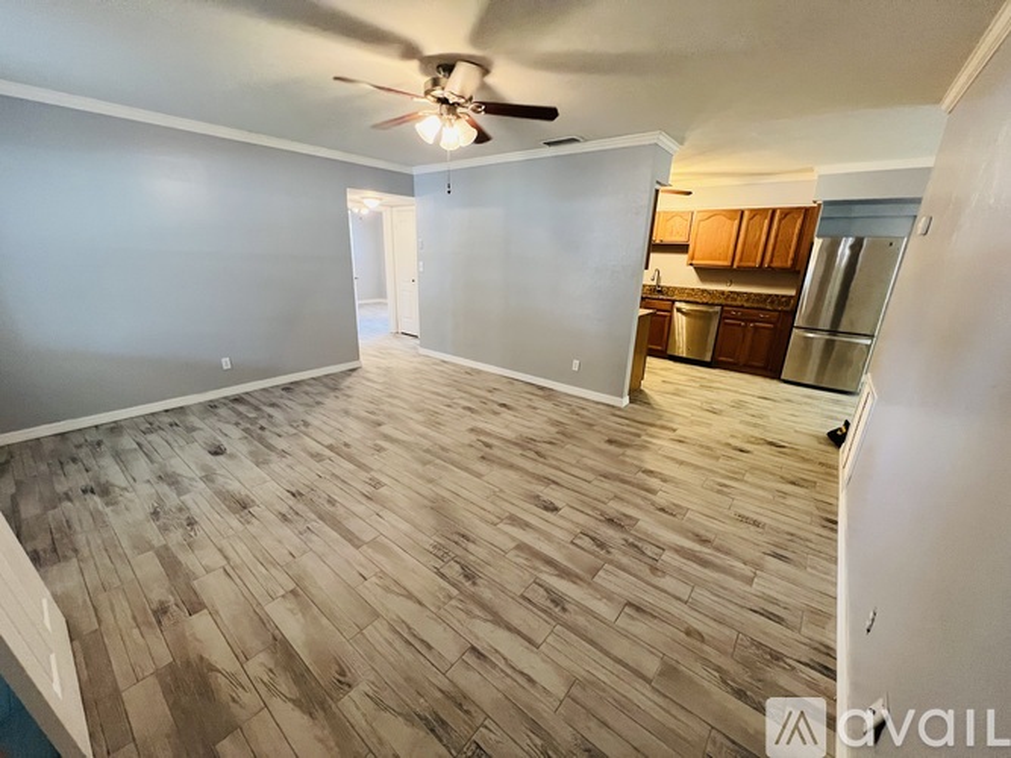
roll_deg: -2.2
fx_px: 380
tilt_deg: -18.8
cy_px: 379
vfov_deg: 89.9
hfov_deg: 106.2
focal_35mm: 13
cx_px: 506
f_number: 1.8
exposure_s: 1/60
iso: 320
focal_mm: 1.57
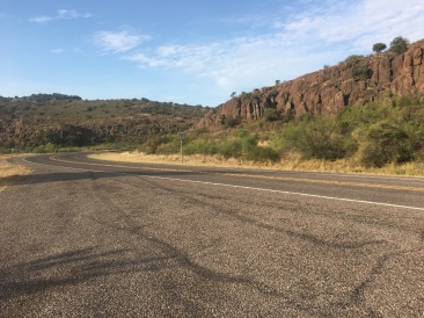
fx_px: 355
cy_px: 159
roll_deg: -6.1
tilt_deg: -4.1
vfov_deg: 48.2
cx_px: 212
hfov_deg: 61.7
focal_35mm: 29
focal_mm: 4.15
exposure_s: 1/1261
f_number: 2.2
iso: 25
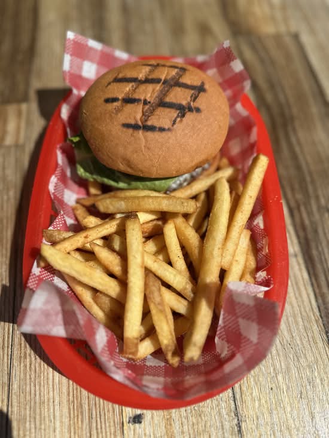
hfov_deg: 56.8
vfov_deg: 71.6
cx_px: 164
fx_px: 304
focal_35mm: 24
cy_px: 219
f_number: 1.78
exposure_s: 1/8197
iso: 80
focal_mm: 6.86
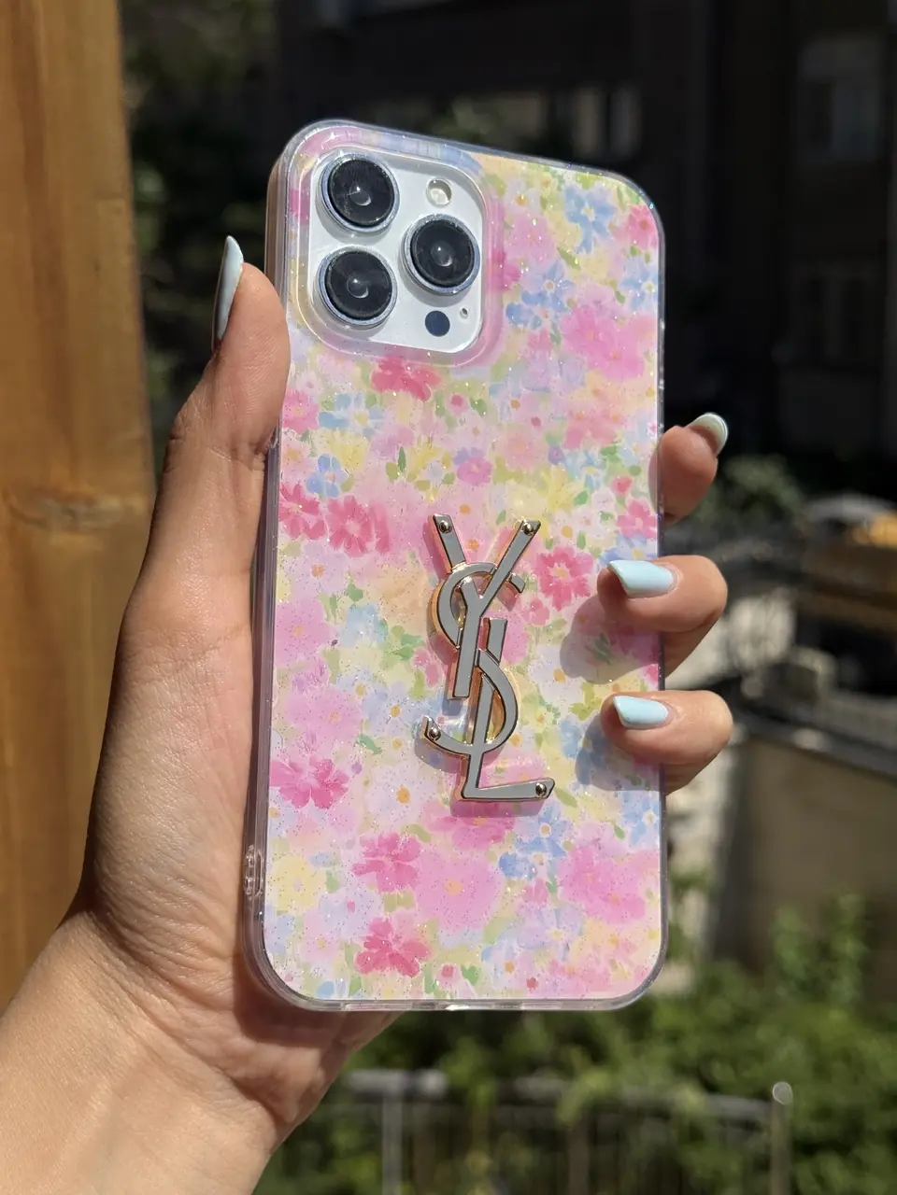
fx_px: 1658
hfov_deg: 30.3
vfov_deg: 39.7
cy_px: 598
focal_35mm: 48
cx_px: 448
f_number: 1.78
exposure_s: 1/11364
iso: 50
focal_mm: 6.76
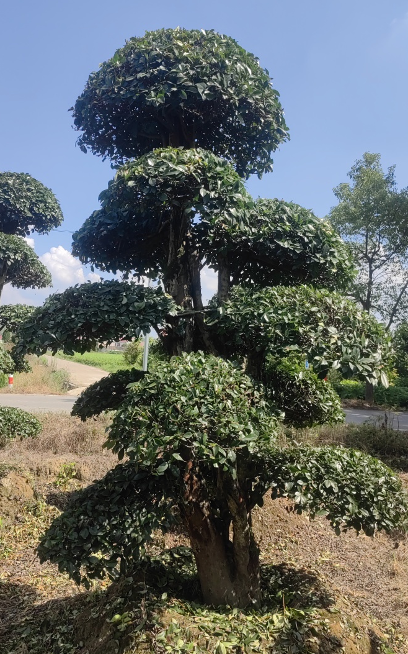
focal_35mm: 29
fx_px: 516
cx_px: 187
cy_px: 325
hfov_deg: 43.1
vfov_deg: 64.6
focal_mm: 5.54
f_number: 1.8
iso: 50
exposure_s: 1/1912
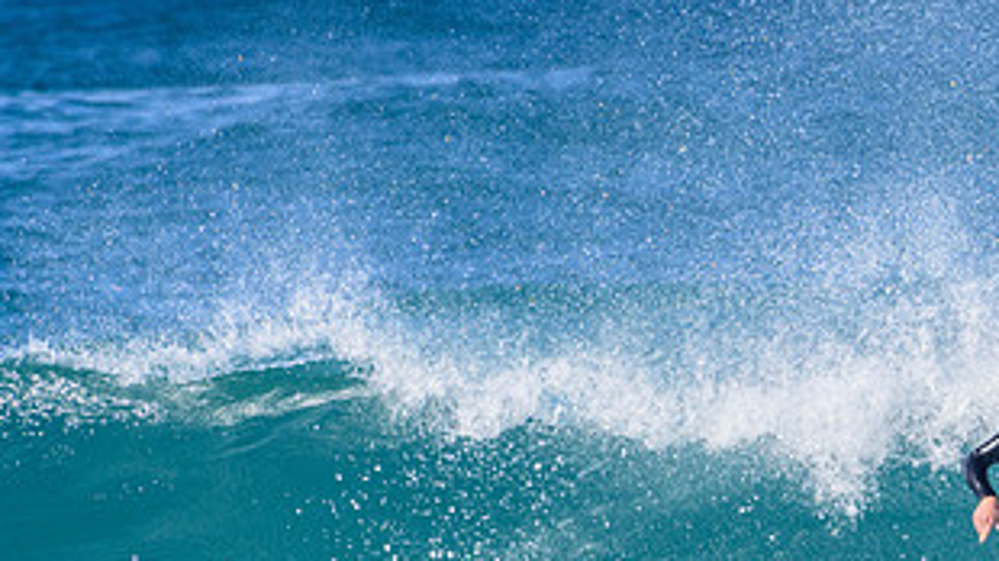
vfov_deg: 0.8
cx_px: 906
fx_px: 38919
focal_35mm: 1470
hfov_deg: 1.5
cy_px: 621
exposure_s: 1/2000
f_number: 5.6
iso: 360
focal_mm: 500
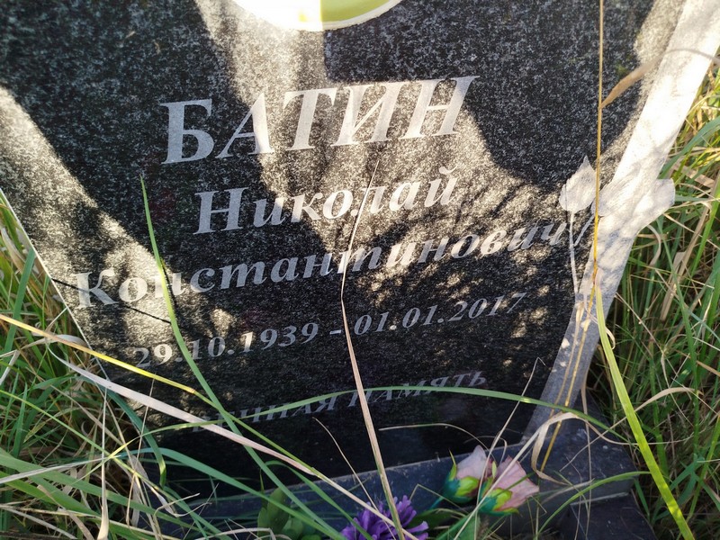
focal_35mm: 24
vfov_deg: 56.8
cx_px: 360
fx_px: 499
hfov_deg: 71.6
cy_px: 270
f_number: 1.7
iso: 64
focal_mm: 5.31
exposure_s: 1/100
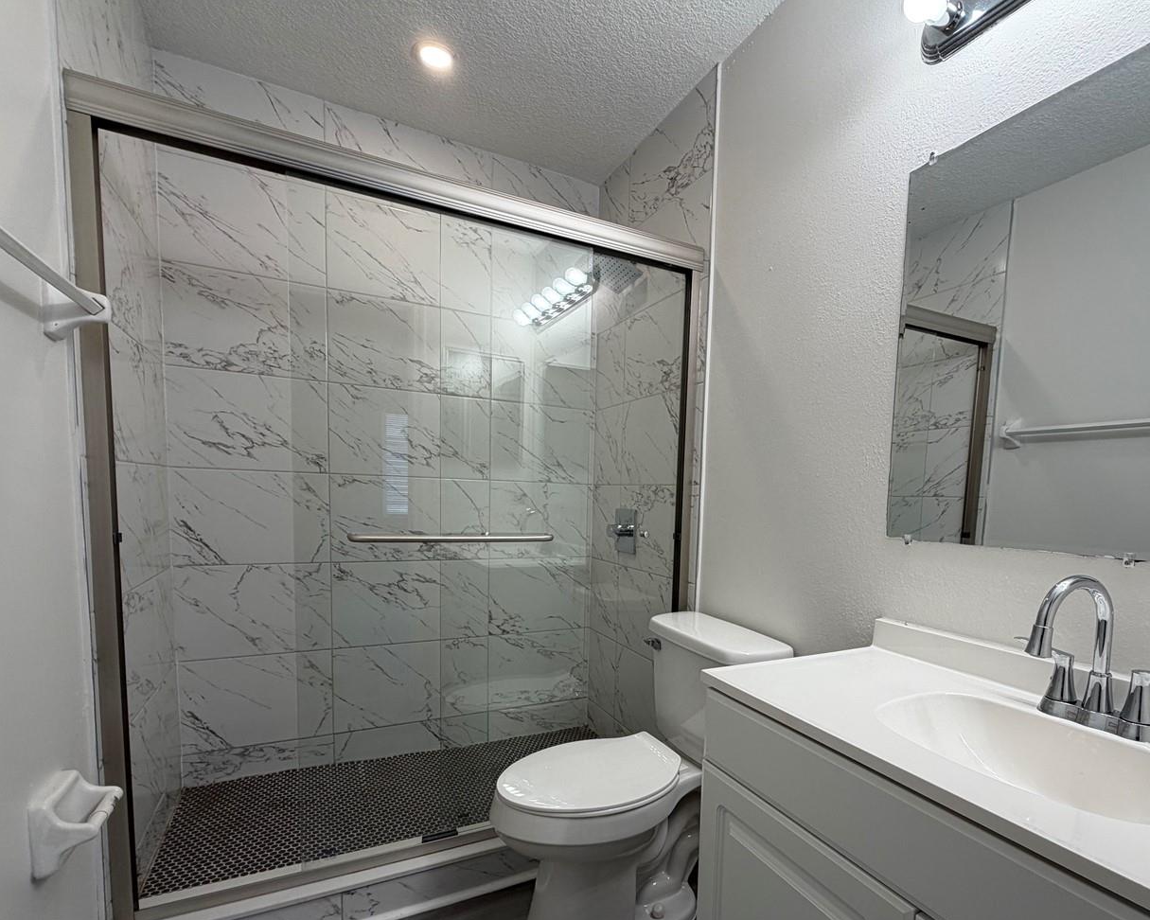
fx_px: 613
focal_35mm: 18
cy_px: 552
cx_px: 665
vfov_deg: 73.0
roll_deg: -3.0
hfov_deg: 85.7
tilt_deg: -5.6
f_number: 2.2
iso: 64
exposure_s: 1/120
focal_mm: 2.22
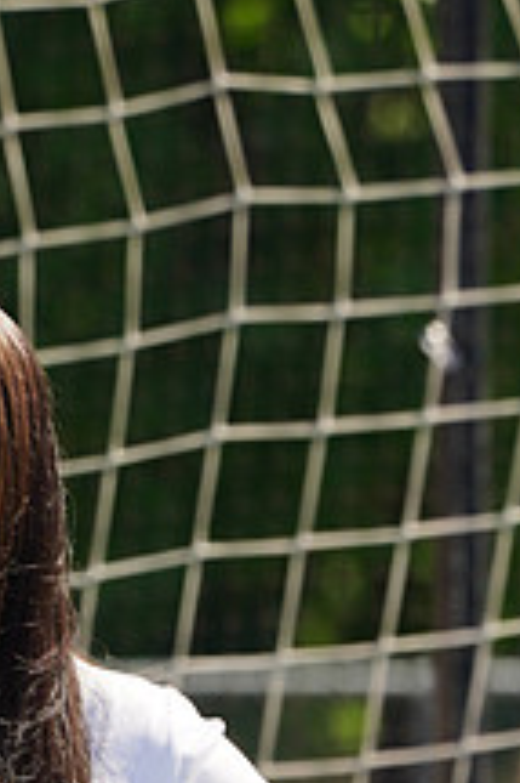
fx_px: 20203
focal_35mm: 931
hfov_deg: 1.5
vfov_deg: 2.2
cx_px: -62
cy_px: 958
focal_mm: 345
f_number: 11
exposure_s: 1/250
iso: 200
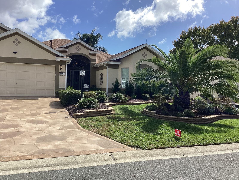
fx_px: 214
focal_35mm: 31
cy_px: 90
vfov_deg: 45.4
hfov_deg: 58.4
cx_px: 120
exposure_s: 1/1852
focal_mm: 3.3
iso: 25
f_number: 2.4
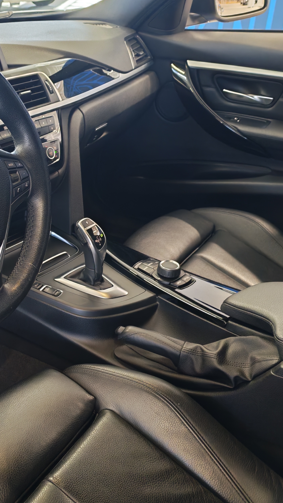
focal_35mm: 46
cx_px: 23
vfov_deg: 44.6
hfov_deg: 25.1
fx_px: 614
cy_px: 256
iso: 800
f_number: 1.9
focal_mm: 6.12
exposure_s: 1/50
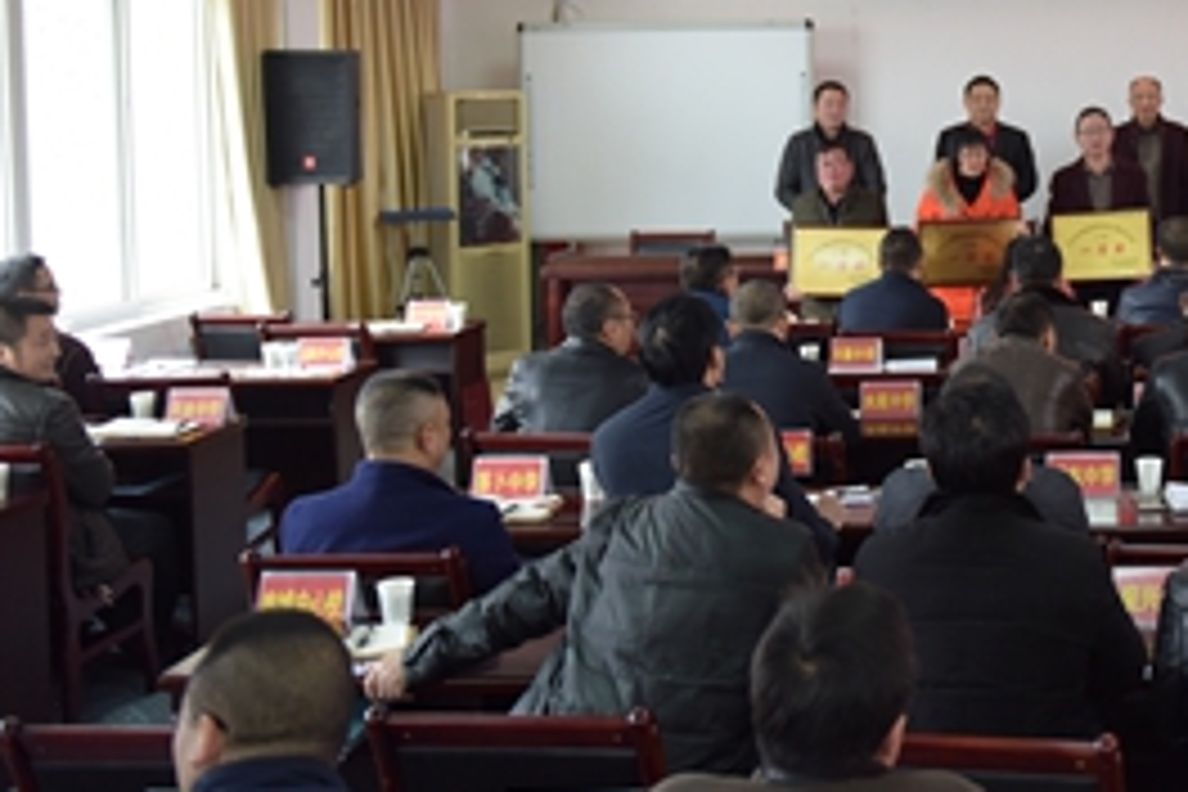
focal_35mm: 55
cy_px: 140
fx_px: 1815
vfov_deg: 24.2
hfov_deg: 33.9
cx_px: 1116
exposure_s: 1/125
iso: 1600
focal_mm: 29
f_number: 2.8
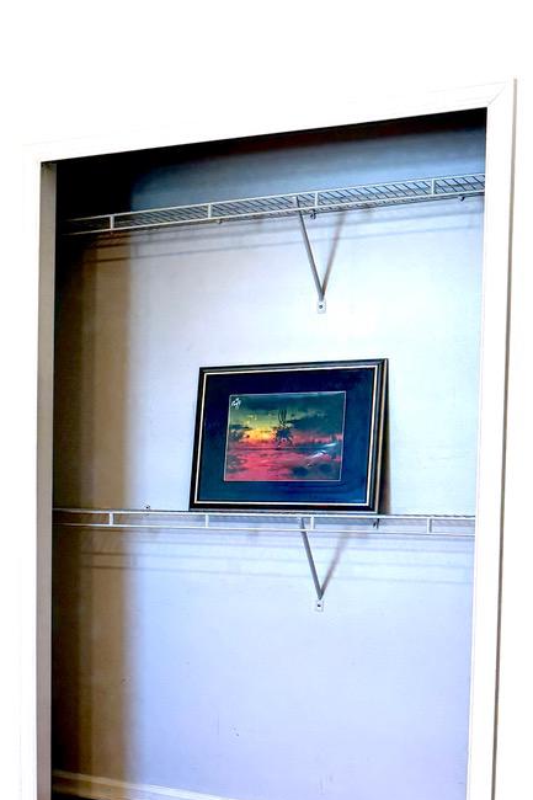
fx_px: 1311
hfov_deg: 21.4
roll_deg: +0.0
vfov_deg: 33.4
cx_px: -106
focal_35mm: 59
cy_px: 587
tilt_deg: -4.5
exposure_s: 1/60
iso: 160
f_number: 1.78
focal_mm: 6.76
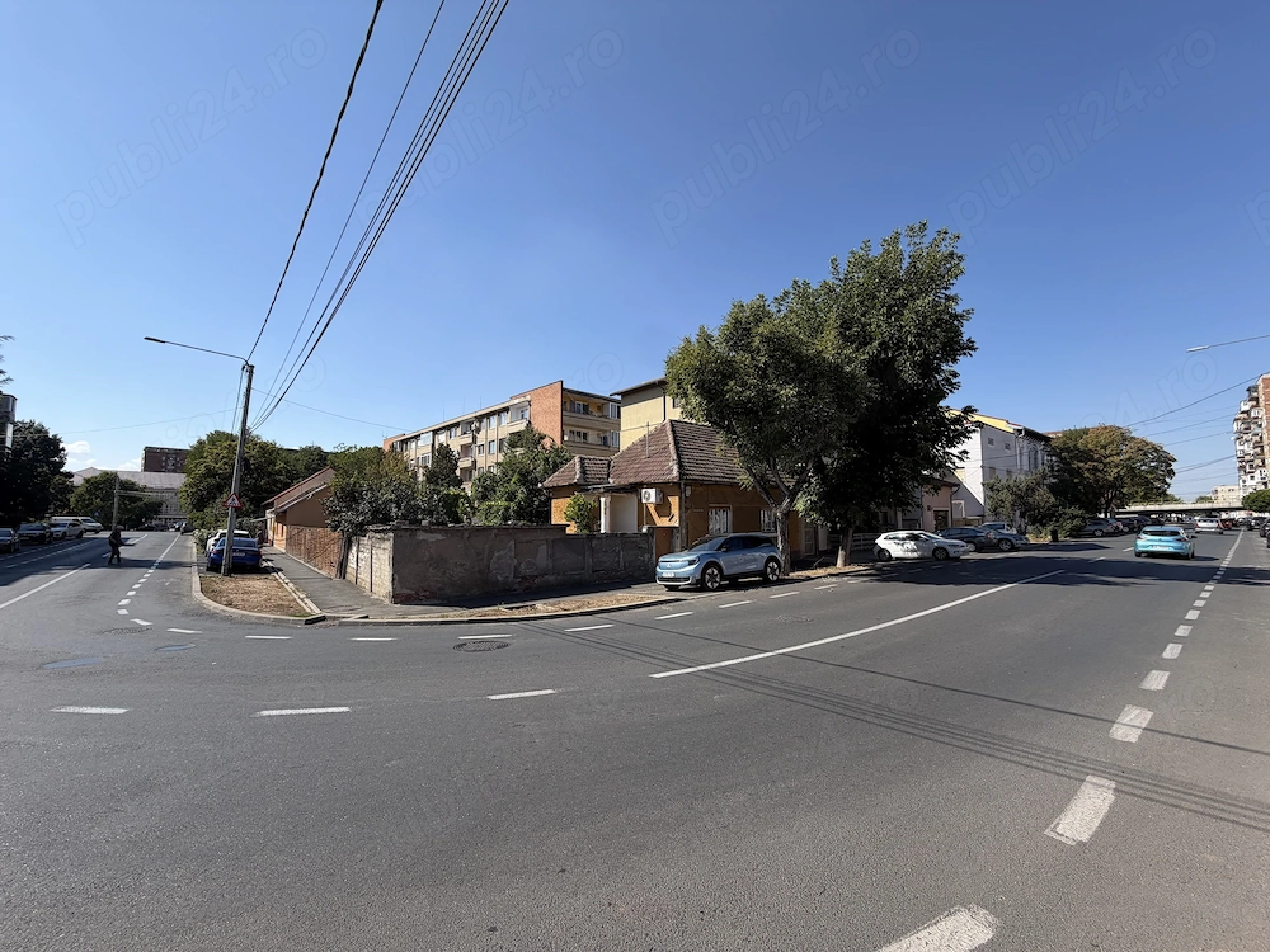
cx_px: 635
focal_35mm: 14
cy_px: 476
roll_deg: -0.3
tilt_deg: +5.1
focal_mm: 2.22
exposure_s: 1/770
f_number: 2.2
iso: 20
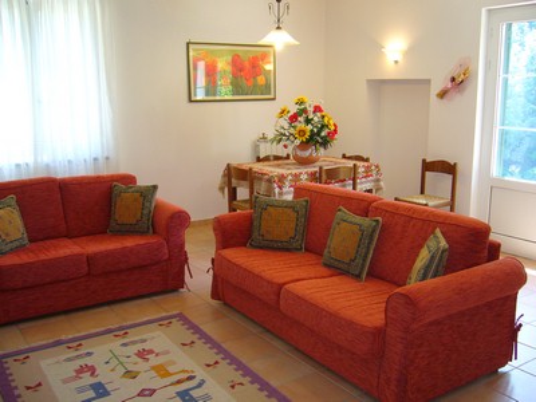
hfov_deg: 52.6
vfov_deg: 40.7
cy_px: 201
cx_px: 268
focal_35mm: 35
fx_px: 542
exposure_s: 1/25
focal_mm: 5.8
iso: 100
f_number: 2.8
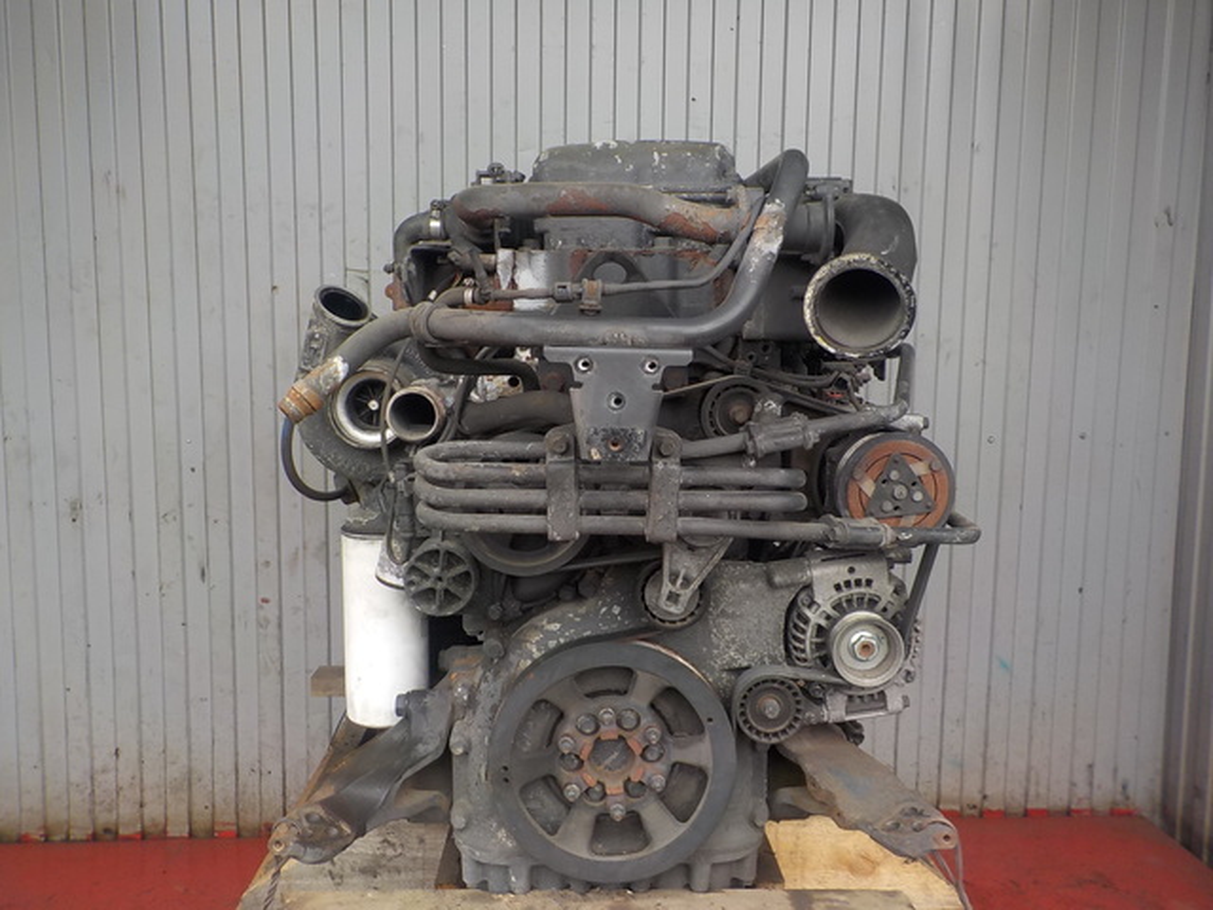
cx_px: 606
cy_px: 455
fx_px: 1051
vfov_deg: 46.8
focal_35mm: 30
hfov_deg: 60.0
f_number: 3.3
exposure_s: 1/80
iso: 125
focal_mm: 4.1
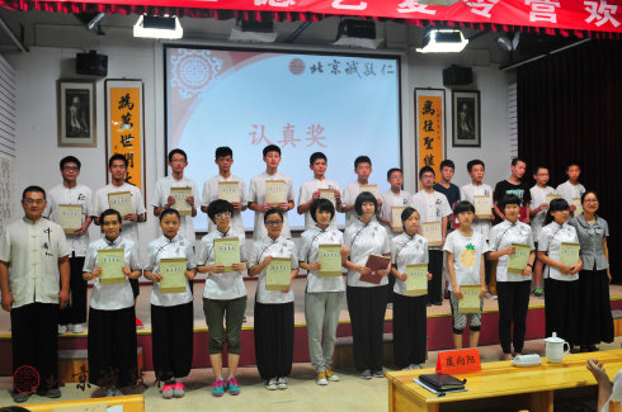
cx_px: 311
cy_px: 206
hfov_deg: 53.2
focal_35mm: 36
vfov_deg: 36.8
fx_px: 621
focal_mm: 24
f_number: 4
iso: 500
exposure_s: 1/60
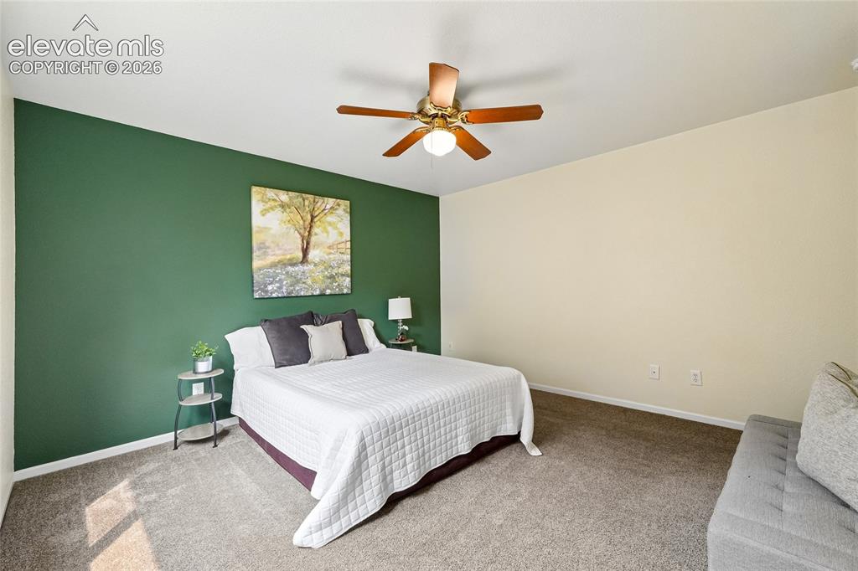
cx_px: 429
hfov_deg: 100.4
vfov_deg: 77.3
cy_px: 286
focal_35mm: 15
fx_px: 357
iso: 800
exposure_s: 1/13
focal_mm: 10
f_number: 8
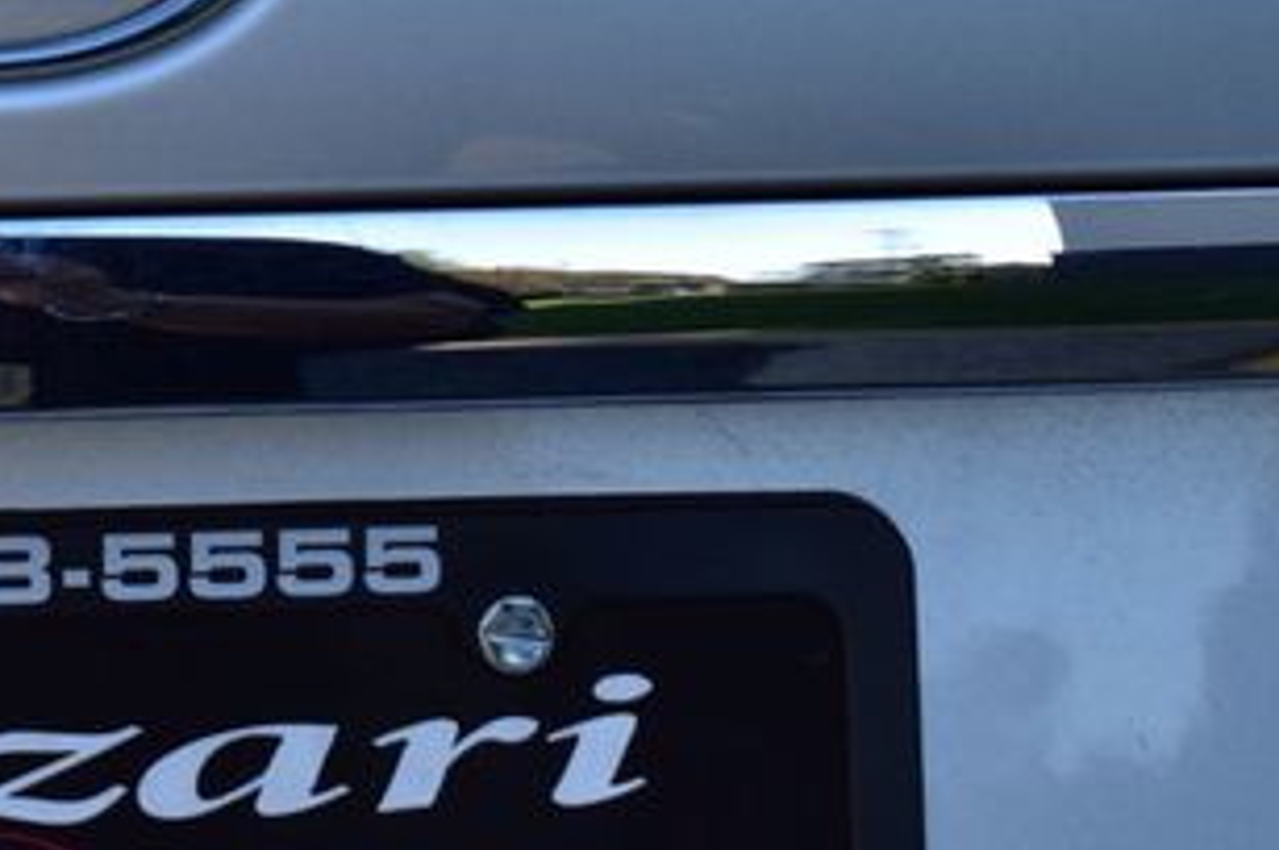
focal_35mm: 119
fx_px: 4223
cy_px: 4
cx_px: 96
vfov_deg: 11.4
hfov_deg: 17.0
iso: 400
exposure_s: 1/320
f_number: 10
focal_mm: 38
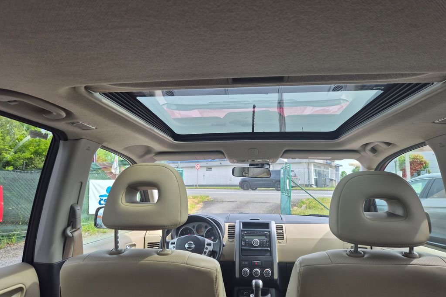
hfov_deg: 73.8
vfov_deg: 53.1
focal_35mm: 24
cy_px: 150
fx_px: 297
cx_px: 223
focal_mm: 5.4
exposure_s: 1/320
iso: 25
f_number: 1.8
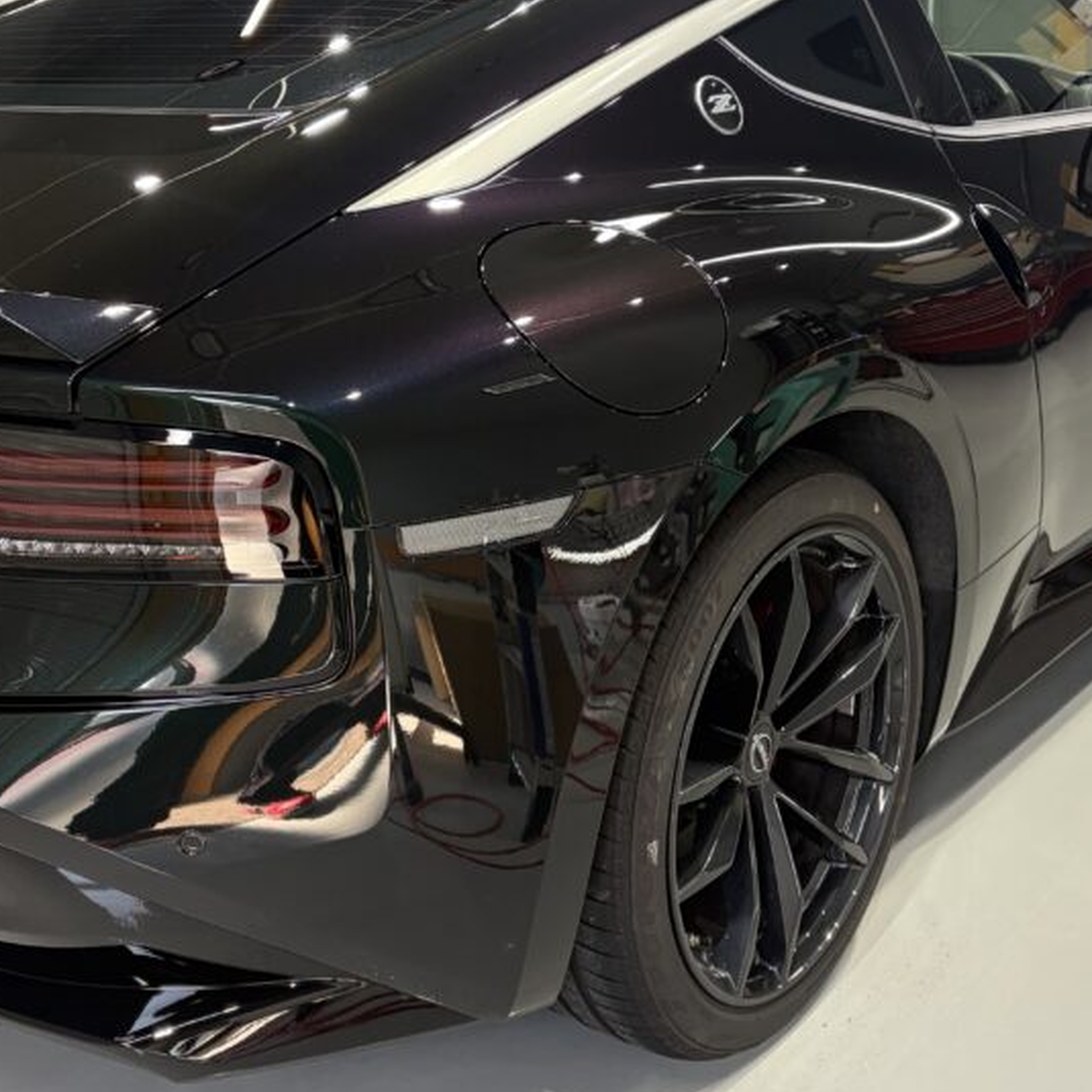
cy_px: 482
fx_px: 1570
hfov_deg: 38.2
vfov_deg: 38.3
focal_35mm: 44
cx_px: 427
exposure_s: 1/120
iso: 160
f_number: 1.6
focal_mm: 5.96
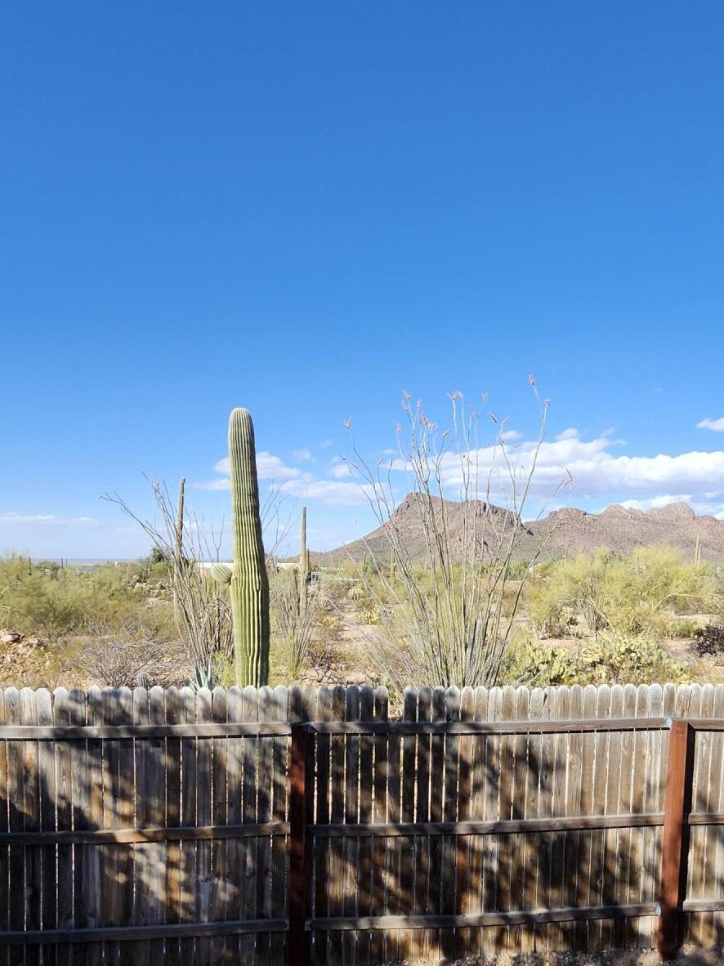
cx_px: 483
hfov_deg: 59.6
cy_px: 630
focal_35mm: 22
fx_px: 614
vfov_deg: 74.4
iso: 40
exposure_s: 1/1238
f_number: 2.2
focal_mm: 1.74
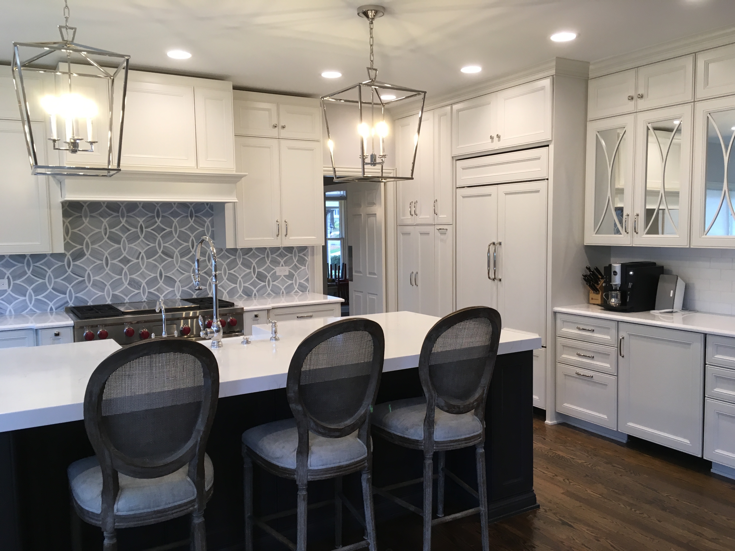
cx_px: 368
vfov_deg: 48.2
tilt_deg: -6.1
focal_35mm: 29
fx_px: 616
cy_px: 276
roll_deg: +1.0
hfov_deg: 61.7
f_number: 2.2
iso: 64
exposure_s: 1/30
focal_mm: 4.15
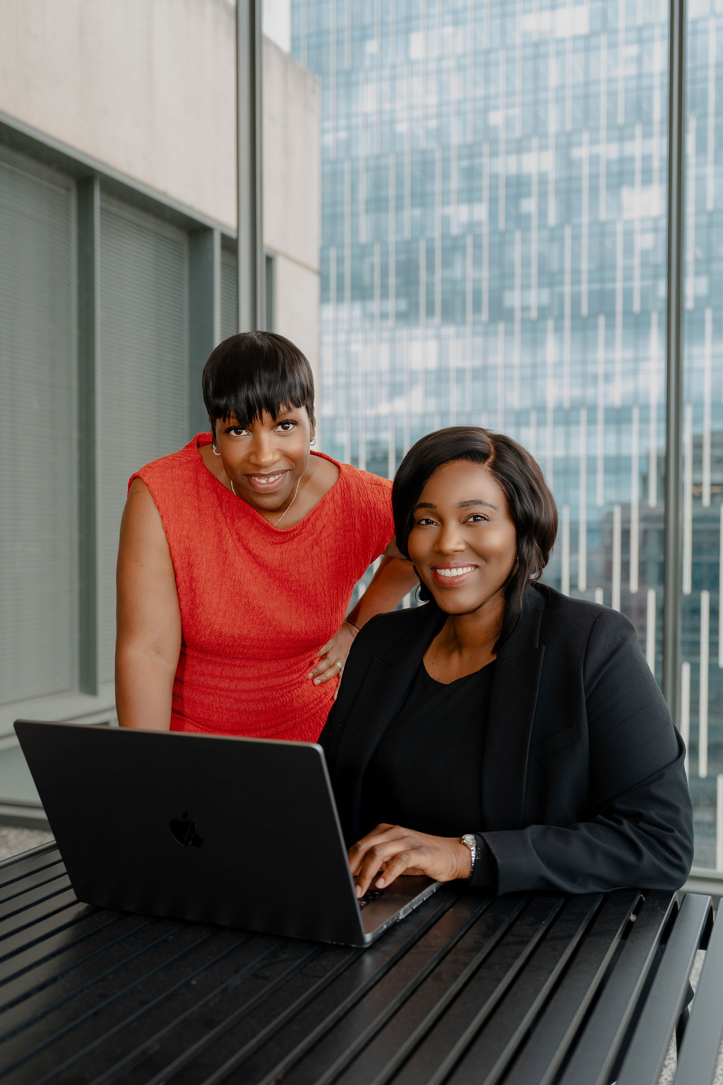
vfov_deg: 57.2
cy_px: 542
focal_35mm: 33
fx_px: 994
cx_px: 362
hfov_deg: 40.0
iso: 80
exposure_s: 1/125
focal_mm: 33
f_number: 3.2
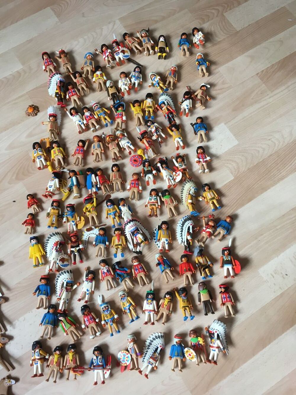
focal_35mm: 29
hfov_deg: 48.2
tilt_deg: -75.0
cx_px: 148
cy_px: 198
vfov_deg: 61.7
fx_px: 331
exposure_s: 1/33
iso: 40
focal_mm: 4.15
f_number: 2.2
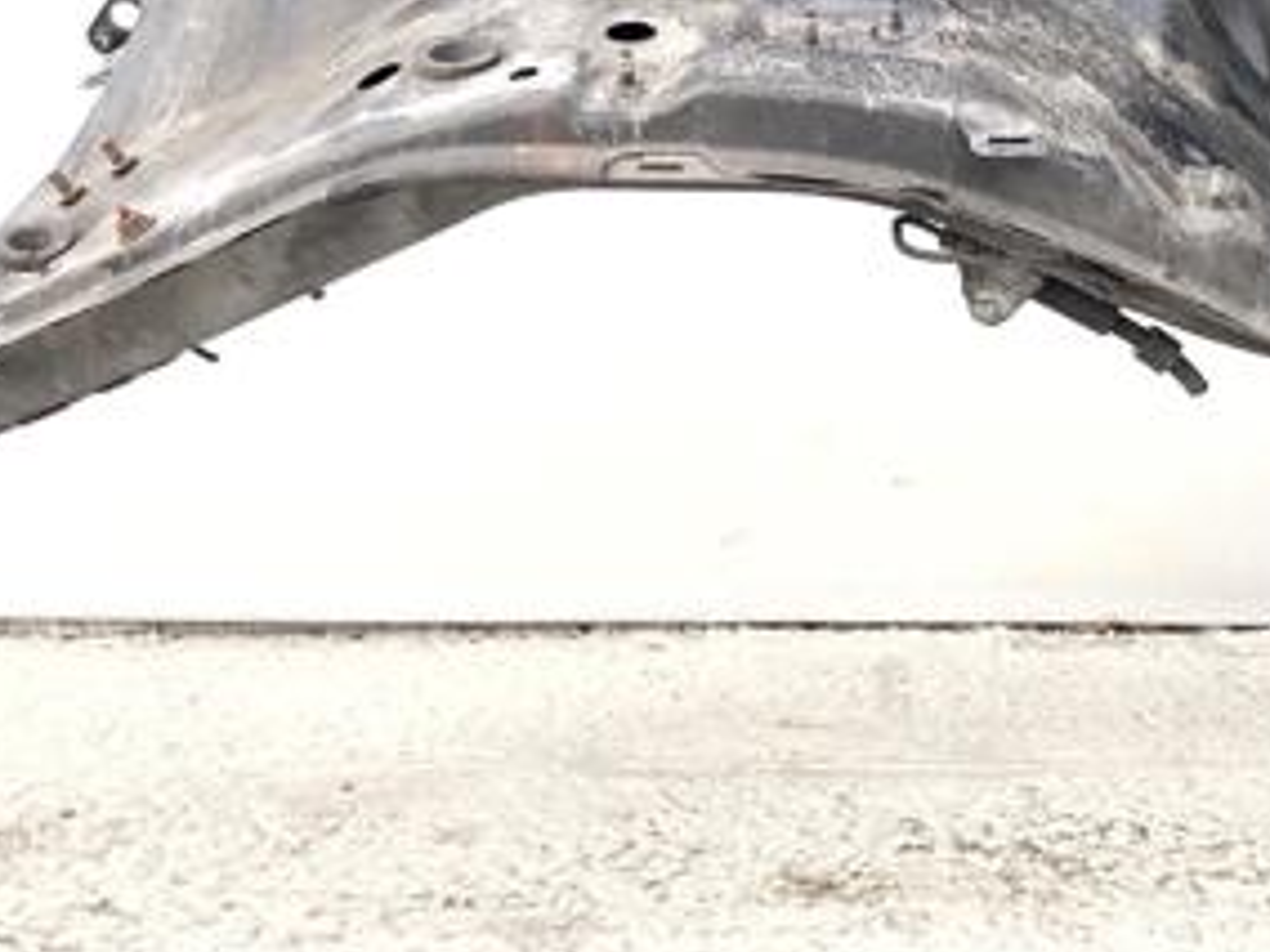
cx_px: 899
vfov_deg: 23.1
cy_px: 277
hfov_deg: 30.4
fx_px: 2311
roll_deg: +2.4
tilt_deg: -6.5
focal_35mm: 63
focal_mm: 3.99
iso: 20
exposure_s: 1/300
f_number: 1.8
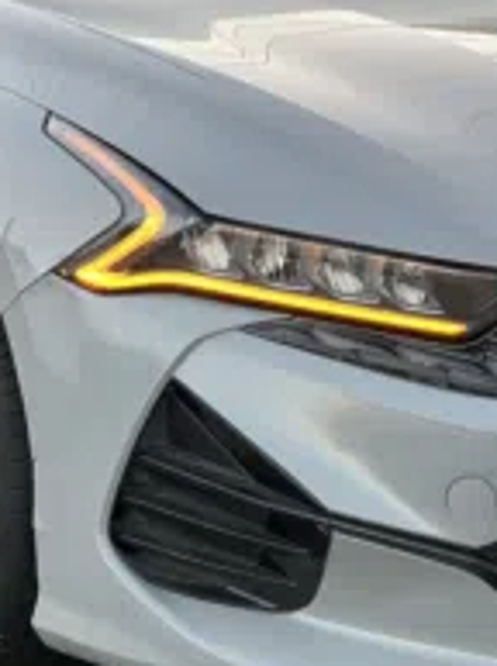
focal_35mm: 160
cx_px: 155
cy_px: 521
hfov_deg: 9.2
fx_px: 3073
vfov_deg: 12.3
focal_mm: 9
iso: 100
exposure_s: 1/120
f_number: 2.8
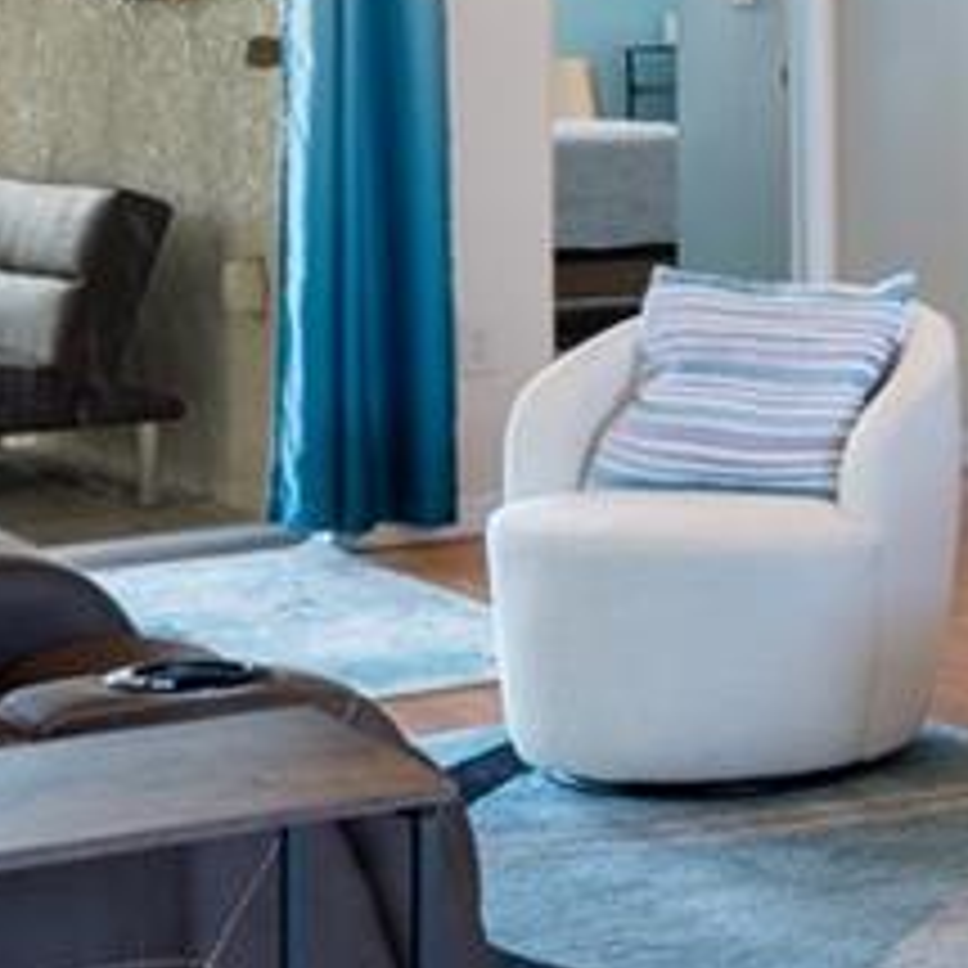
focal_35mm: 101
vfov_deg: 17.0
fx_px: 3195
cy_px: 99
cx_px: 1693
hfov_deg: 15.1
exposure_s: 1/8
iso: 320
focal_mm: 16
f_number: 9
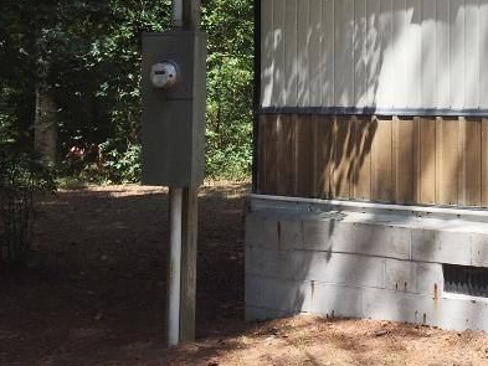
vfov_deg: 24.5
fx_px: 832
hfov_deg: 30.5
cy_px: 87
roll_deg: -1.0
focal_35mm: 59
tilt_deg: -2.0
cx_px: 484
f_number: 2.2
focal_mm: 4.15
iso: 32
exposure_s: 1/824
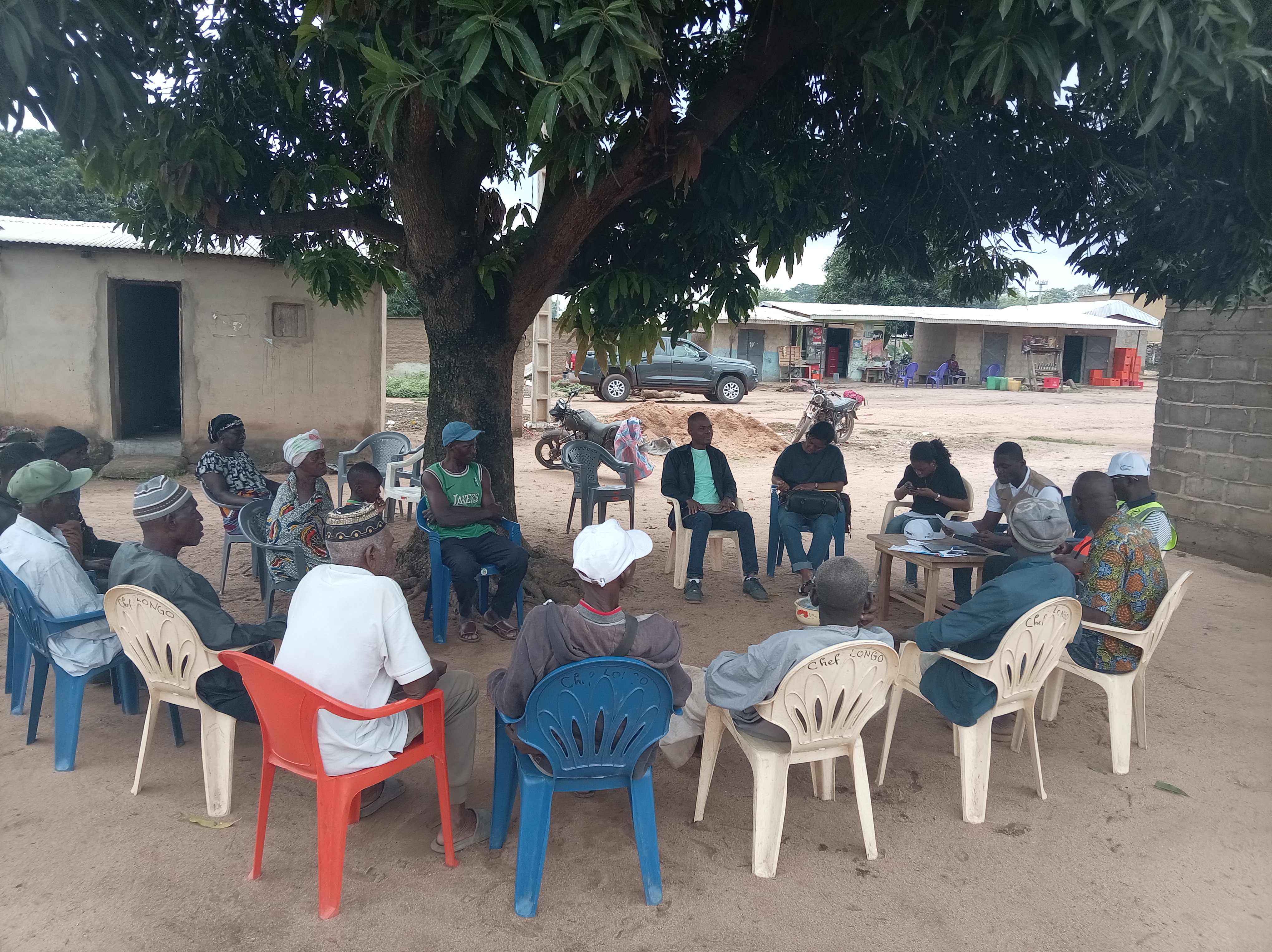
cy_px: 476
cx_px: 636
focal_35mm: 25
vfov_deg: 54.8
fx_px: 918
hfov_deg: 69.4
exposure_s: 1/466
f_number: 1.8
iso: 100
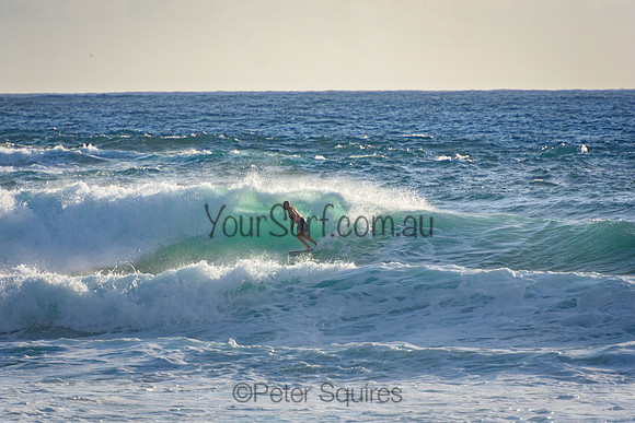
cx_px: 318
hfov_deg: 3.5
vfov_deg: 2.4
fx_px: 10321
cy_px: 212
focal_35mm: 585
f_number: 5.6
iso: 280
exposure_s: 1/2000
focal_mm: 390
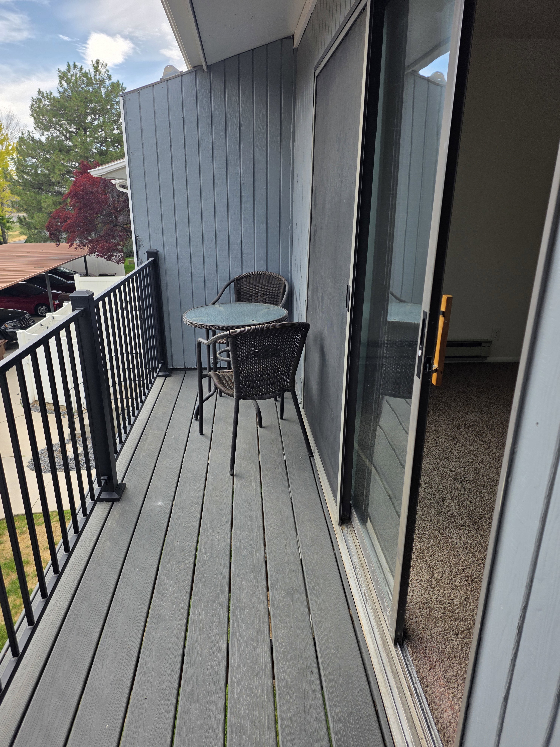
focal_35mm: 23
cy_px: 374
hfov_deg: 58.9
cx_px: 280
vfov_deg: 73.9
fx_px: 496
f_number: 1.7
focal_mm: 6.25
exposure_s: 1/2937
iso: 80
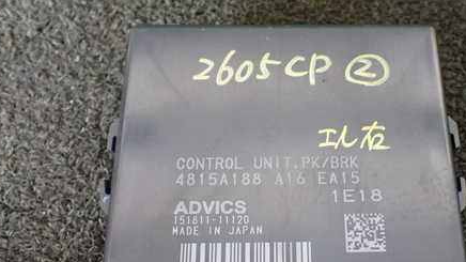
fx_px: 556
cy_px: 171
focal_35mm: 45
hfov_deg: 45.1
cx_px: 288
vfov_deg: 26.4
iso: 800
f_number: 2.3
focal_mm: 5.4
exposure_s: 1/125
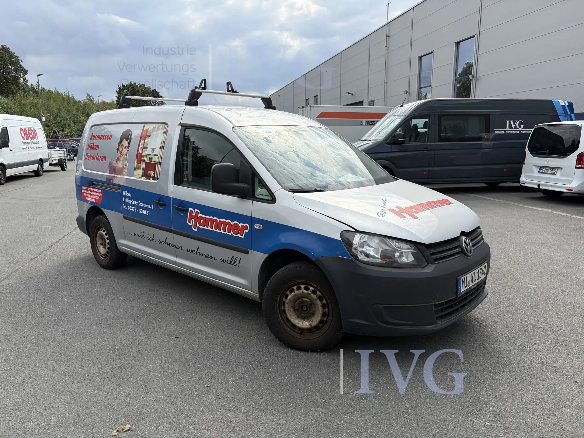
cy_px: 219
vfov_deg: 53.1
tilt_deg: -9.0
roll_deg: +0.5
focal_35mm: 26
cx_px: 292
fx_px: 439
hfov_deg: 67.3
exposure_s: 1/2985
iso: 64
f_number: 1.6
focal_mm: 5.96
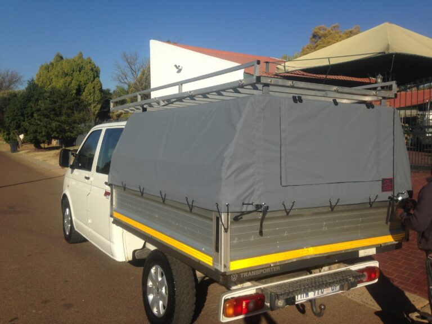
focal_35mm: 33
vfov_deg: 42.9
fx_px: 412
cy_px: 162
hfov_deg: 55.4
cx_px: 216
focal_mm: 4.12
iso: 50
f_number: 2.4
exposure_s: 1/1695
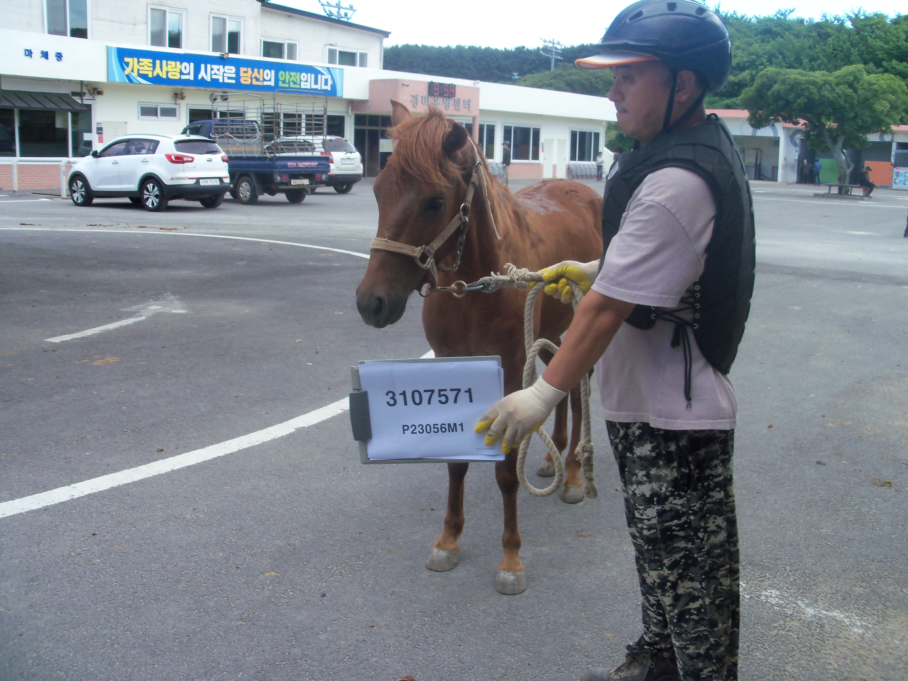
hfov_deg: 52.6
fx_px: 918
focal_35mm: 35
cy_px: 340
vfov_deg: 40.7
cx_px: 454
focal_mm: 6.3
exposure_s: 1/250
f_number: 3
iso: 80
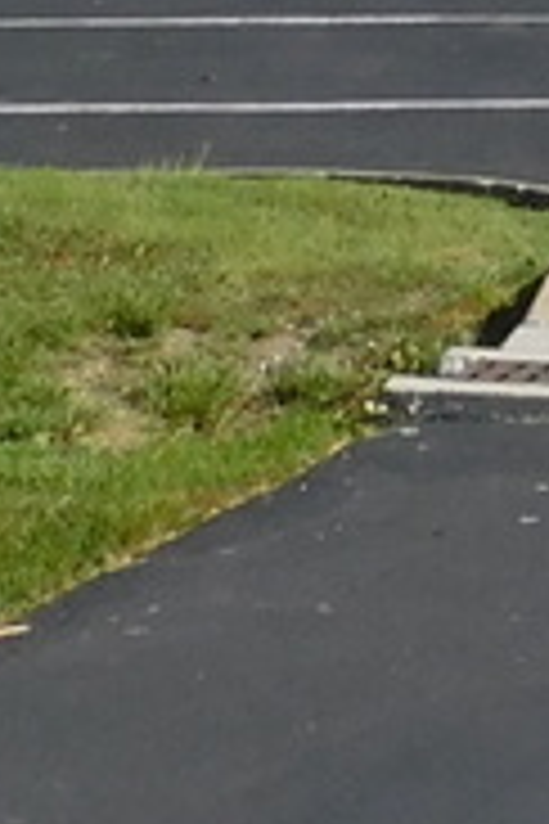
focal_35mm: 245
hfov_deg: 5.4
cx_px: 1368
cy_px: -1499
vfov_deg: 7.5
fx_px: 5604
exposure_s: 1/1500
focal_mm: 5.3
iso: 125
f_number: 3.2
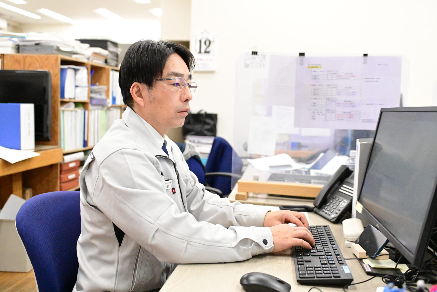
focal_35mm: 34
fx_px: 413
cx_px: 218
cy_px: 146
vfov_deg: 38.9
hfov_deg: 55.8
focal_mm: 34
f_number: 2.8
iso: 12800
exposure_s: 1/1600
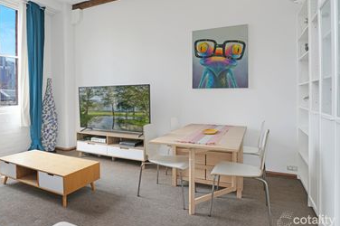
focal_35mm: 20
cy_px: 97
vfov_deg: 61.6
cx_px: 137
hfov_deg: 83.1
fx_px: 189
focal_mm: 16
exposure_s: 1/30
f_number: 8
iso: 200
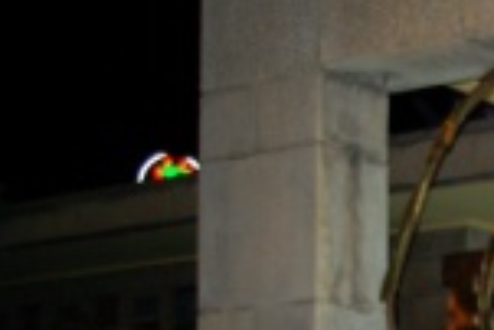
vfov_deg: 14.0
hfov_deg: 19.7
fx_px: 1284
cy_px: 457
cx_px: 674
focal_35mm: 93
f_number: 4.5
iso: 400
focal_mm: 21
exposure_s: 1/30
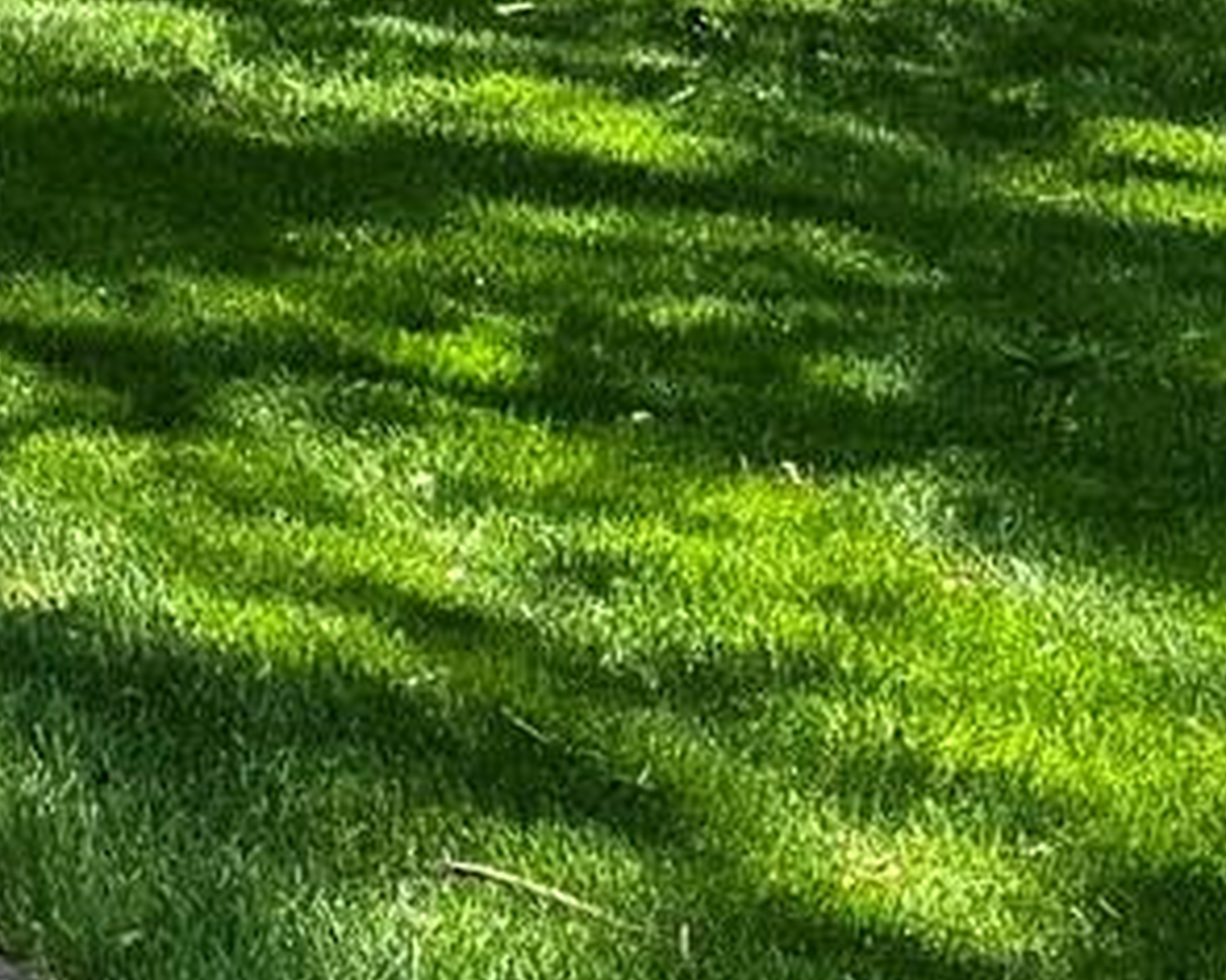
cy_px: -417
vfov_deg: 9.3
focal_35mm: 163
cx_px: -1964
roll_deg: +0.7
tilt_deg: -3.4
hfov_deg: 10.0
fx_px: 5912
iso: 80
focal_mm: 6.76
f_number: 1.78
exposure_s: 1/747
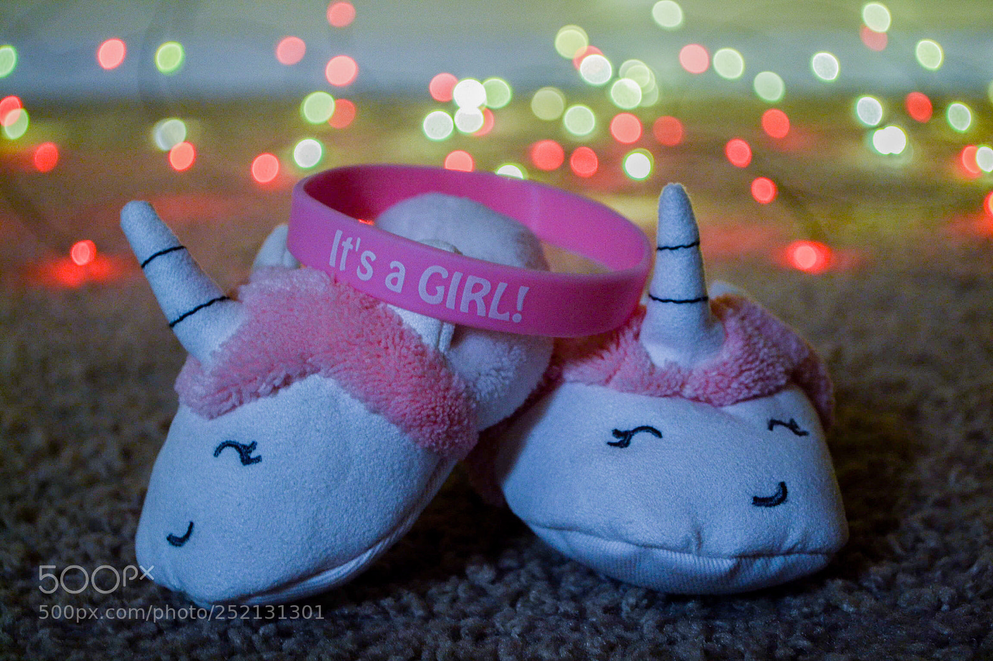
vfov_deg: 20.2
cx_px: 496
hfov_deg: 29.9
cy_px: 330
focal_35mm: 68
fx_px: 1861
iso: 400
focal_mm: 45
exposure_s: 1/8
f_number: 5.3
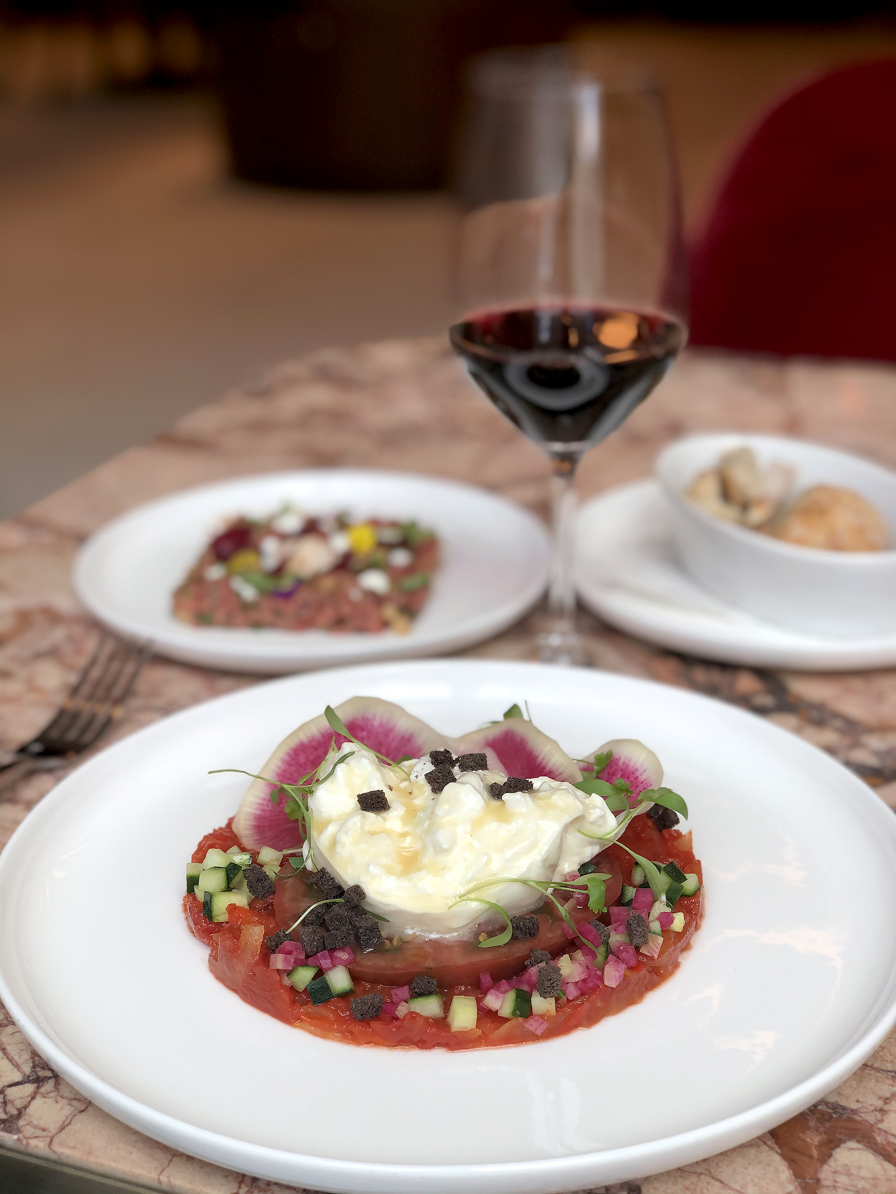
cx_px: 448
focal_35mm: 52
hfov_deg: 28.0
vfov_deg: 36.8
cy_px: 597
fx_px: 1795
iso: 25
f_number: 2.4
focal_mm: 6
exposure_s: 1/120
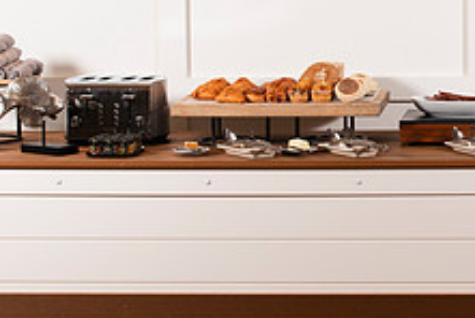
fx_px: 1731
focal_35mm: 131
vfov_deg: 10.5
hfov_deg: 15.1
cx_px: 550
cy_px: 70
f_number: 8
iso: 500
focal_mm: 50
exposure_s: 1/100
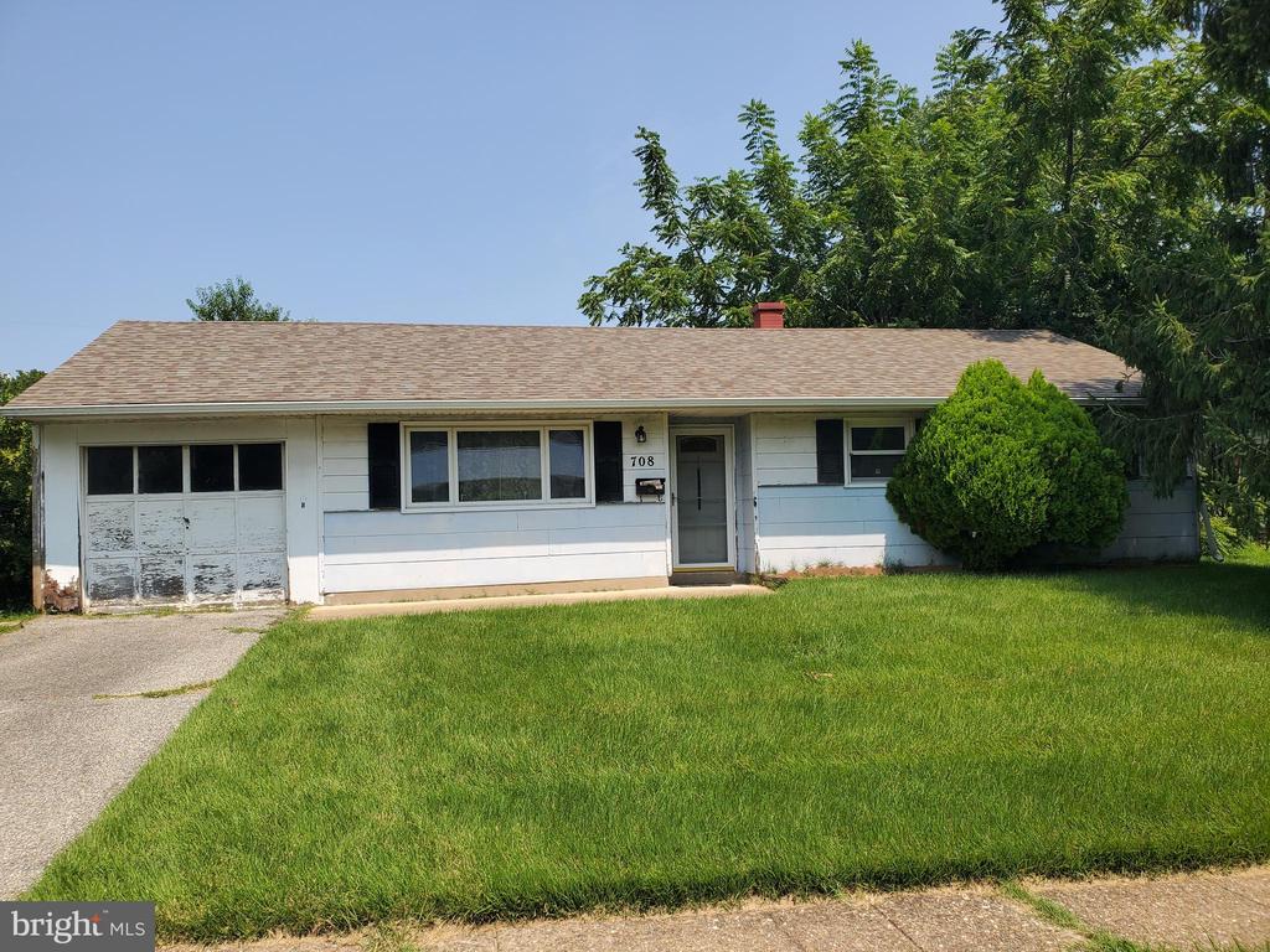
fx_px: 954
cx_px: 635
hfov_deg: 67.3
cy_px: 476
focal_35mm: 26
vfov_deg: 53.1
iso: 50
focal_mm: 4.3
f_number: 2.4
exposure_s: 1/1657
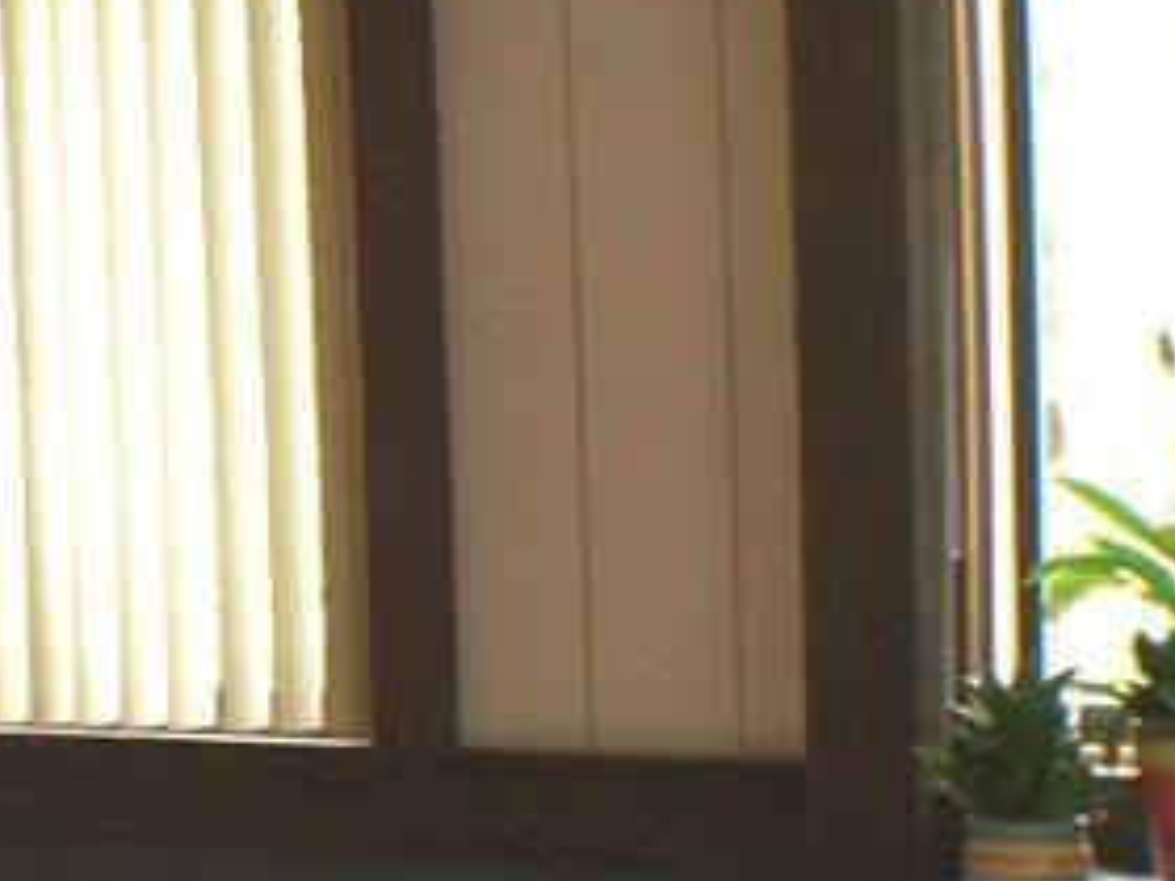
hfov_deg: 12.9
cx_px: -269
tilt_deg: -6.2
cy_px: 864
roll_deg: +2.8
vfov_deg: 9.9
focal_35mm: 149
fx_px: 5058
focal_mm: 4.15
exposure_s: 1/17
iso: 50
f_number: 2.2
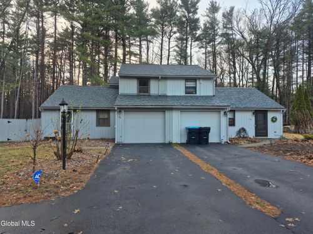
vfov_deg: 58.9
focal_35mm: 23
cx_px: 156
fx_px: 208
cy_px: 117
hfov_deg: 73.9
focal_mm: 5.4
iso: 160
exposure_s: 1/180
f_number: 1.8
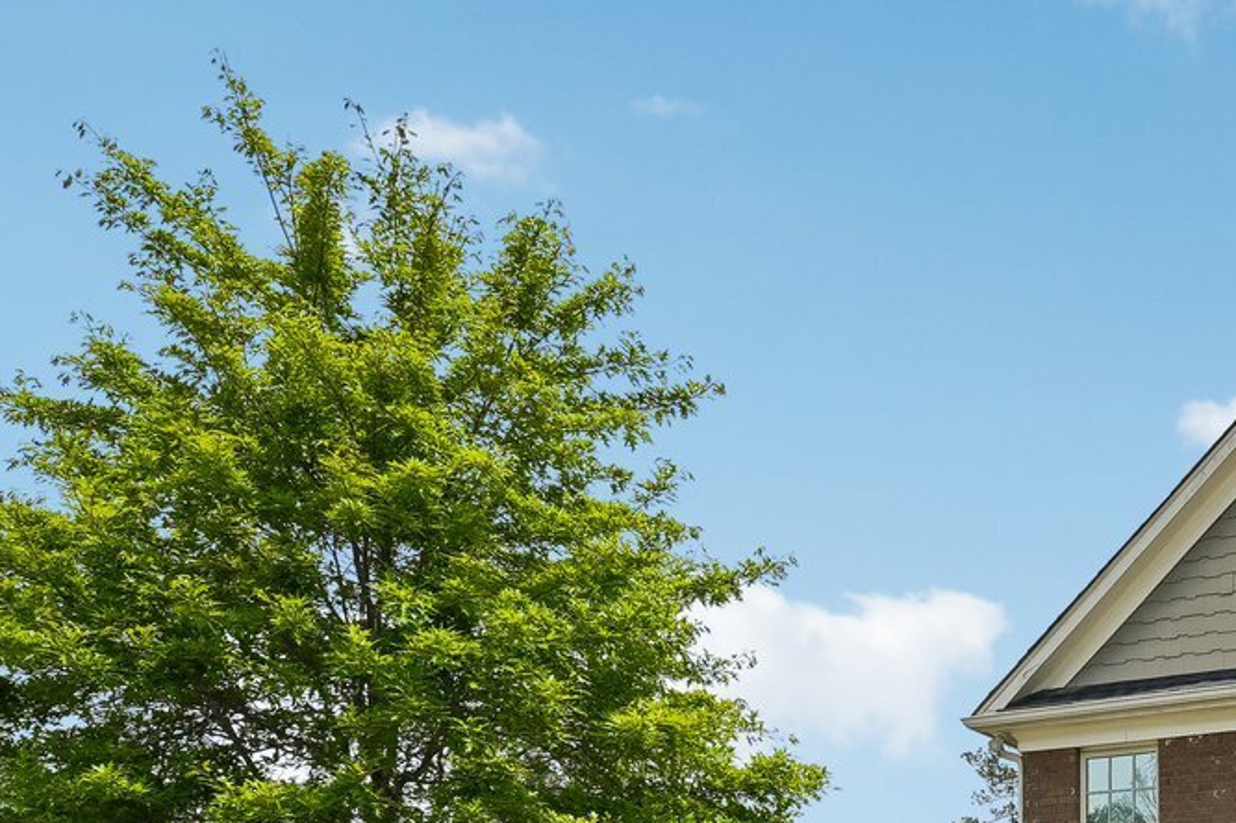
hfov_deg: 34.3
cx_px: 1553
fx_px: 1476
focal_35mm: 43
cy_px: 970
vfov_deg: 27.6
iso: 100
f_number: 8
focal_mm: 14
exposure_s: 1/400
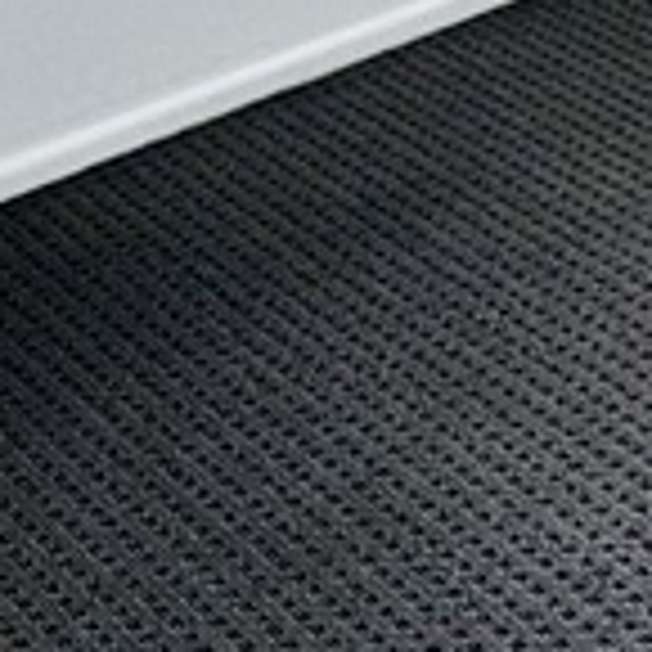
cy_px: -1131
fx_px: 2728
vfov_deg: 10.7
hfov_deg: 13.3
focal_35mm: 128
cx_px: 769
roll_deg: +0.7
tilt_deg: -1.4
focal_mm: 2.22
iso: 64
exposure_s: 1/100
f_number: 2.2
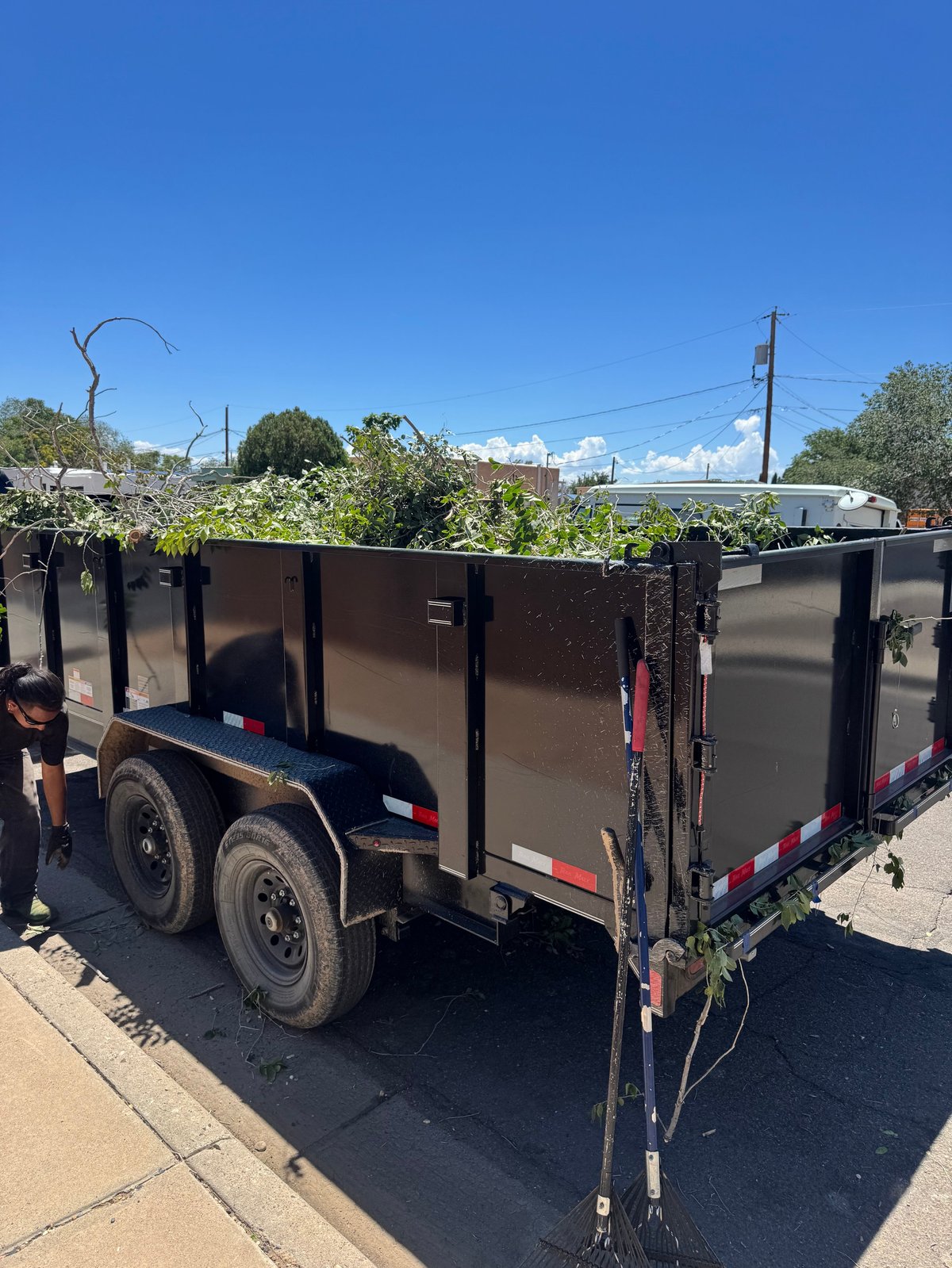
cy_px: 634
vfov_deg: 71.6
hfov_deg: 56.8
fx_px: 880
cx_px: 476
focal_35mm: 24
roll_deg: -2.0
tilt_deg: -7.5
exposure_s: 1/3802
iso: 80
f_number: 1.78
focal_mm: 6.76
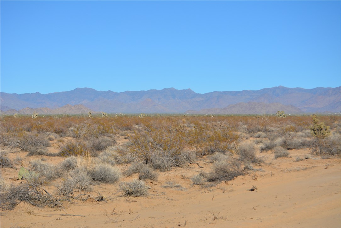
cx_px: 170
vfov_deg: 16.6
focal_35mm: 82
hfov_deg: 24.6
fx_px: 782
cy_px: 114
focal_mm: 55
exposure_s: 1/1600
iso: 400
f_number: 7.1
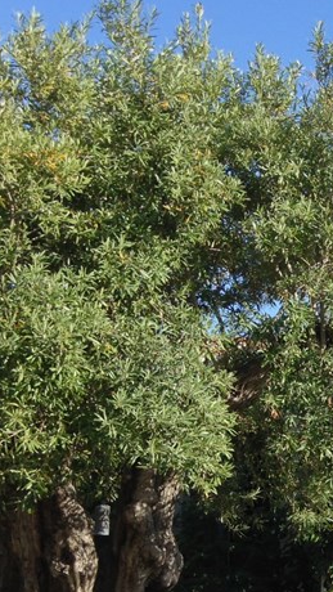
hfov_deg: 13.4
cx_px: 616
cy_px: 453
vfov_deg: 26.1
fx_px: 1255
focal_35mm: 80
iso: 50
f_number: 2.4
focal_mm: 4.13
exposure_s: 1/589
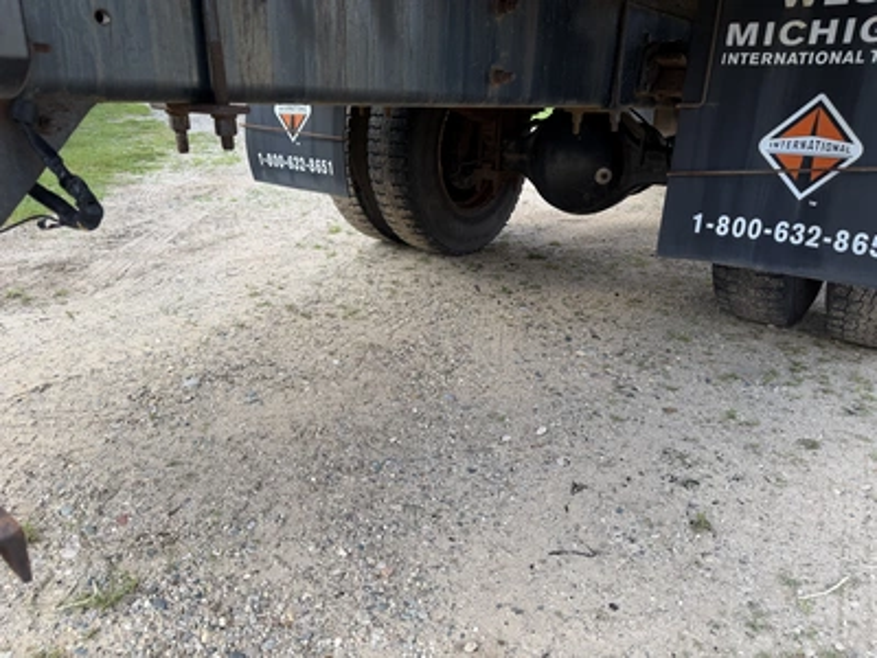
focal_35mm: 24
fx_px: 608
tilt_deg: -21.7
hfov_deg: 71.6
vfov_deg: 56.8
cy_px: 329
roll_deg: +1.4
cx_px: 438
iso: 80
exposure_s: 1/593
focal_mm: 6.76
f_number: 1.78
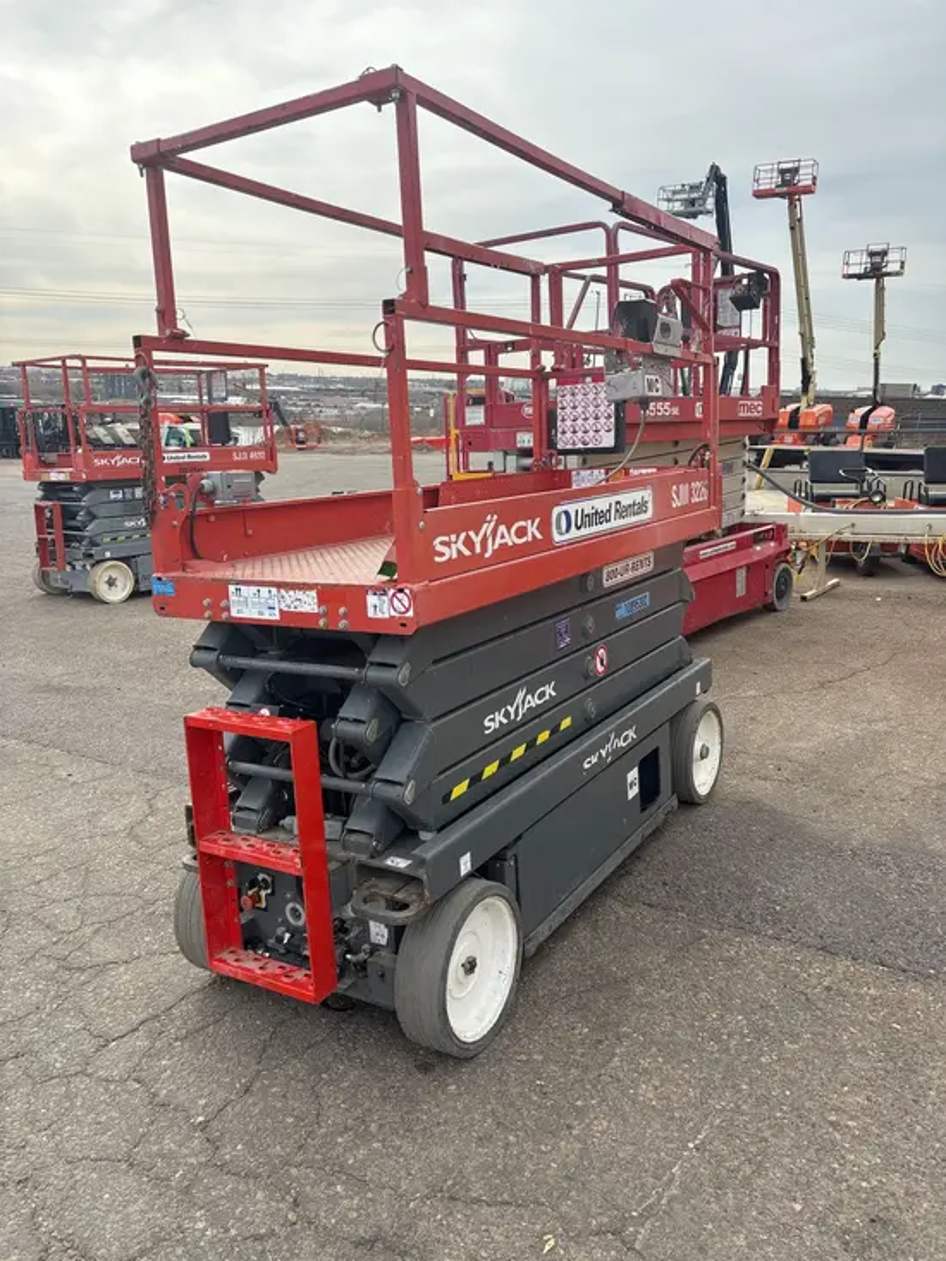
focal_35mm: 26
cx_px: 473
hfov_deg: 53.1
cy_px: 630
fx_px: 947
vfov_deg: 67.3
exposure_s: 1/2342
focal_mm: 5.96
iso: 50
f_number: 1.6
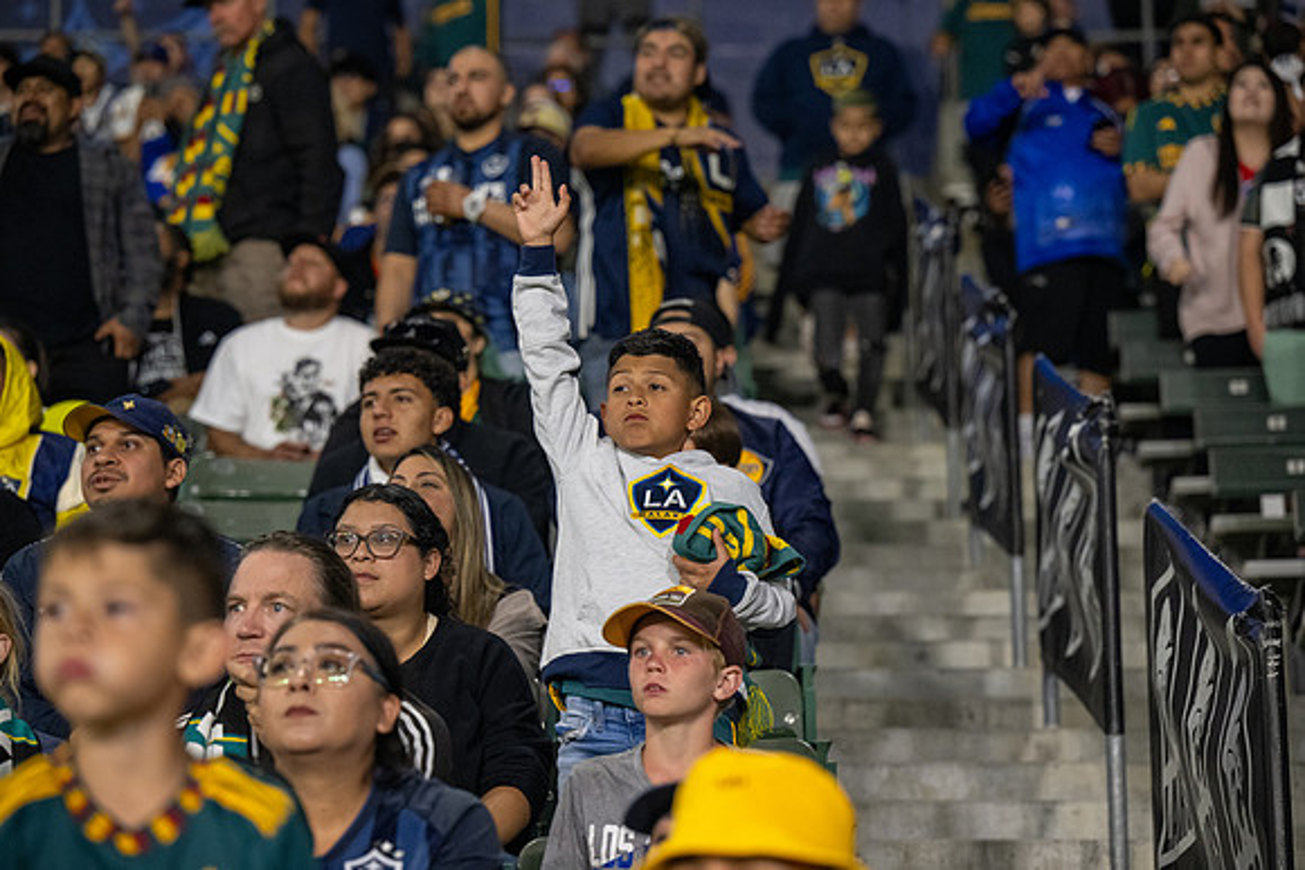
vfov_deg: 11.0
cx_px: 652
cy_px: 435
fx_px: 4532
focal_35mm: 125
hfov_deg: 16.4
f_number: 4
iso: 4000
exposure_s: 1/400
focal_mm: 125
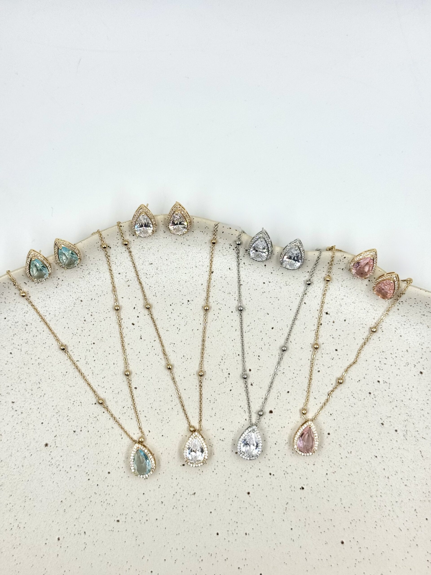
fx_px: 797
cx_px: 216
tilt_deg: -87.7
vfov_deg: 39.7
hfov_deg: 30.3
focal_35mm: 48
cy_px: 288
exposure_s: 1/1094
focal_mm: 6.76
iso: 64
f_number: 1.78
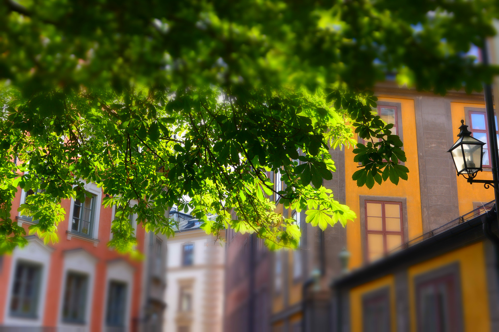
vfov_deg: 29.9
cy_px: 166
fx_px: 624
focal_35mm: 45
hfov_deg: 43.6
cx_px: 250
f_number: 4.5
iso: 160
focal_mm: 16.9
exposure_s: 1/125
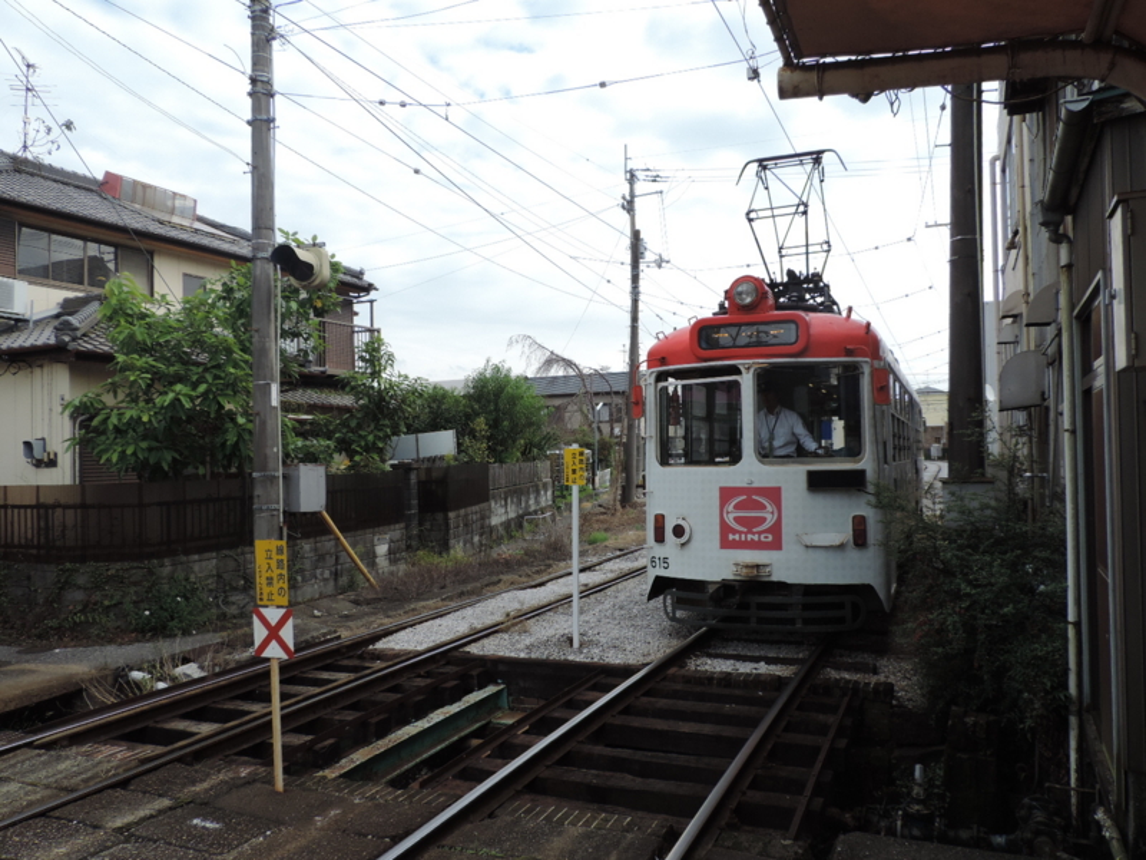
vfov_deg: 49.7
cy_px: 430
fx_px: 927
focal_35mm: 28
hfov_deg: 63.4
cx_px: 573
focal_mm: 4.9
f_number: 3.1
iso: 80
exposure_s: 1/800
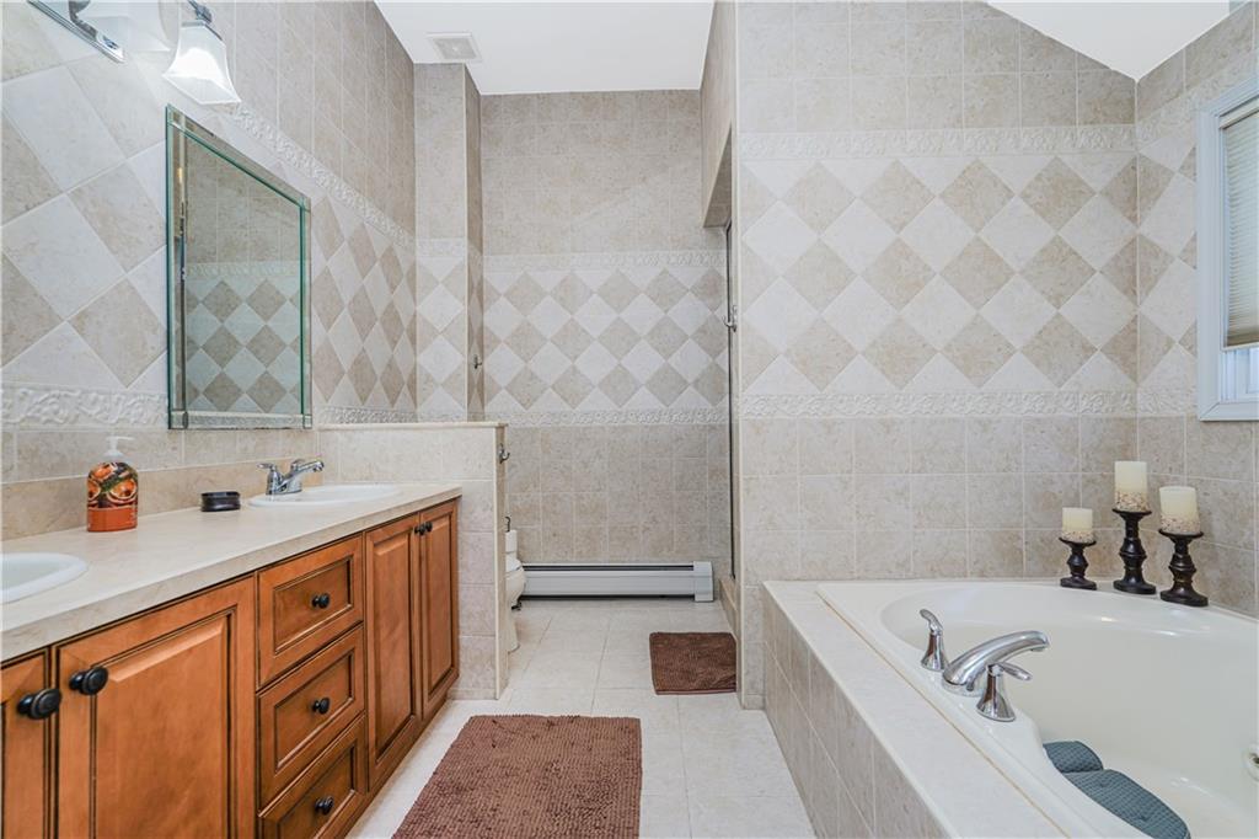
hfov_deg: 96.8
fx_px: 559
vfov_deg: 73.7
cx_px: 630
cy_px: 420
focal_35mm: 16
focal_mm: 16
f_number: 5.6
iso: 64
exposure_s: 1/50
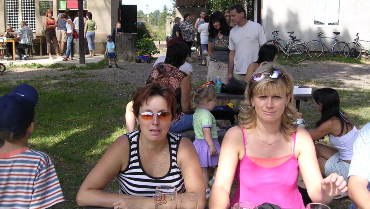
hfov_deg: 48.3
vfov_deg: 28.4
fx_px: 412
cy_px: 97
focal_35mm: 42
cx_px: 184
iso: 100
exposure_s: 1/374
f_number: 2.8
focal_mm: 5.8
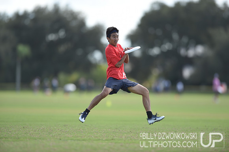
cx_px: 114
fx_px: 2543
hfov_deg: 5.2
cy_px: 76
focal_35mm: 400
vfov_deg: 3.4
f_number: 2.8
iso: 200
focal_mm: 400
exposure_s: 1/1250
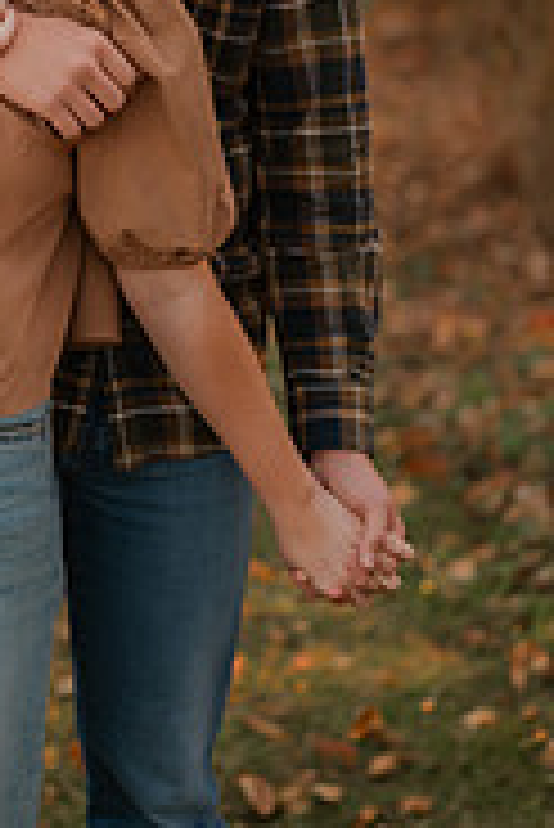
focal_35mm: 122
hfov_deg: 11.2
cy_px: 162
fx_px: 2811
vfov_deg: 16.6
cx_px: 38
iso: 125
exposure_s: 1/125
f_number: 1.8
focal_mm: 50
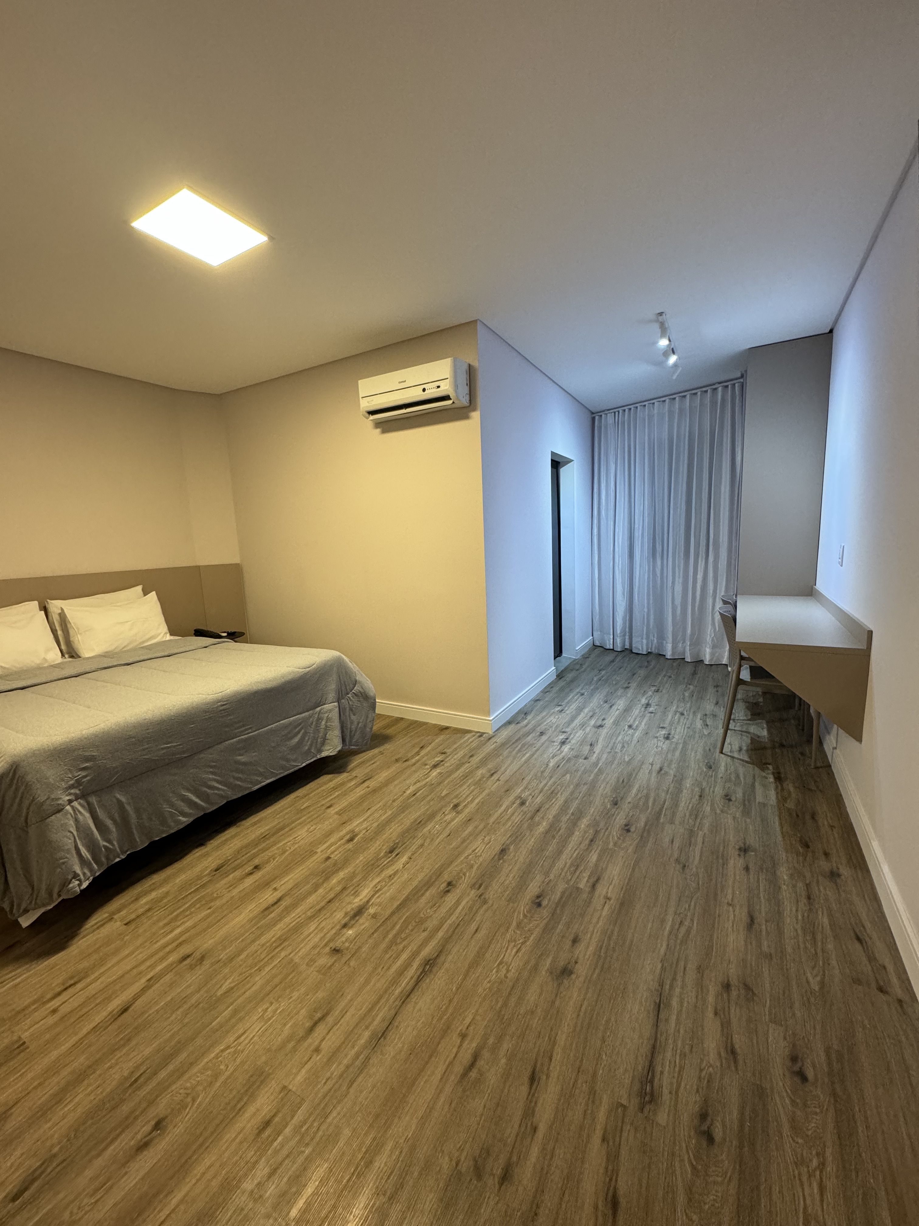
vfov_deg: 102.1
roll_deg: +2.9
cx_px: 460
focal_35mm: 14
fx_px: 496
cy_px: 613
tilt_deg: -9.2
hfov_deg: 85.7
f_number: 2.2
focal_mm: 2.22
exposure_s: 1/60
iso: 250
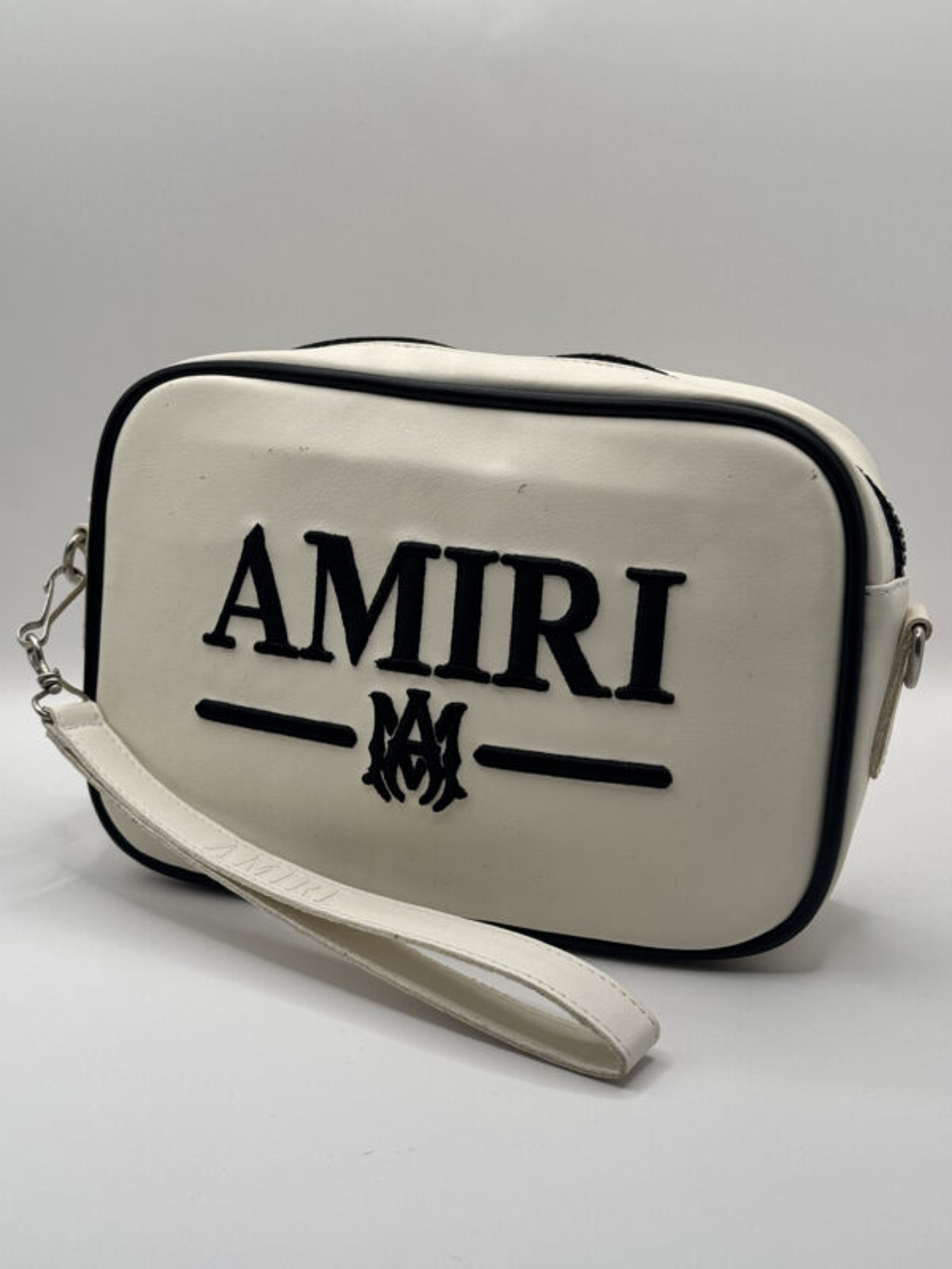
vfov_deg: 39.7
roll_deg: +0.8
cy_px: 634
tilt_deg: -19.0
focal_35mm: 48
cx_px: 476
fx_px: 1760
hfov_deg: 30.3
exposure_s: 1/312
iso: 64
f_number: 1.78
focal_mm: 6.76
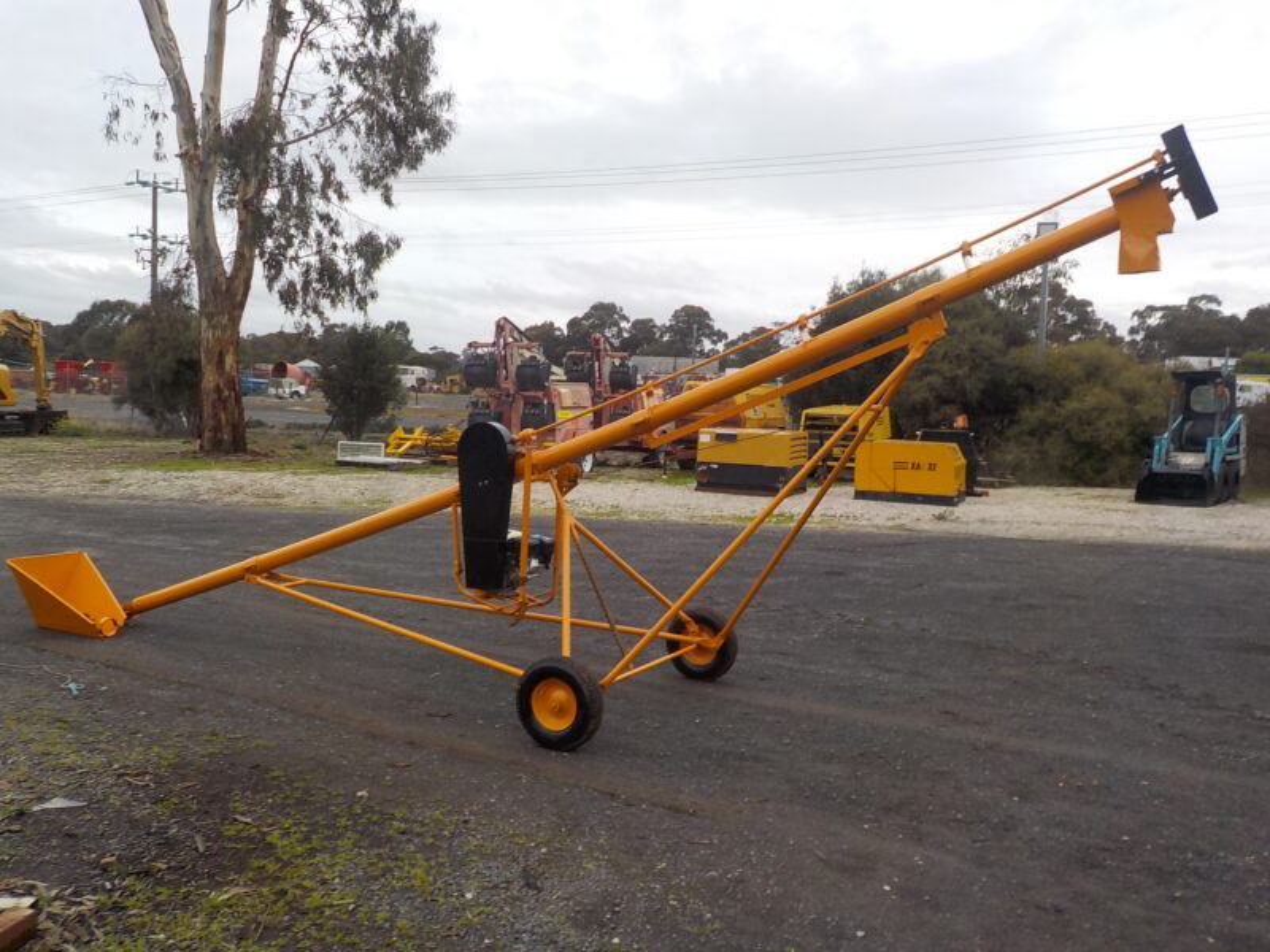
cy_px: 476
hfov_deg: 60.0
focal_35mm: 30
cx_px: 635
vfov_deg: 46.8
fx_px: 1101
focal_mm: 4.1
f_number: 3.3
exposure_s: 1/100
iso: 125
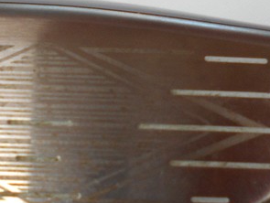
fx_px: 687
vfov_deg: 16.8
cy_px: 81
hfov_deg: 22.2
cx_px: 106
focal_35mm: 88
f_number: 3.2
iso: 100
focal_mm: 4.6
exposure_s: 1/30
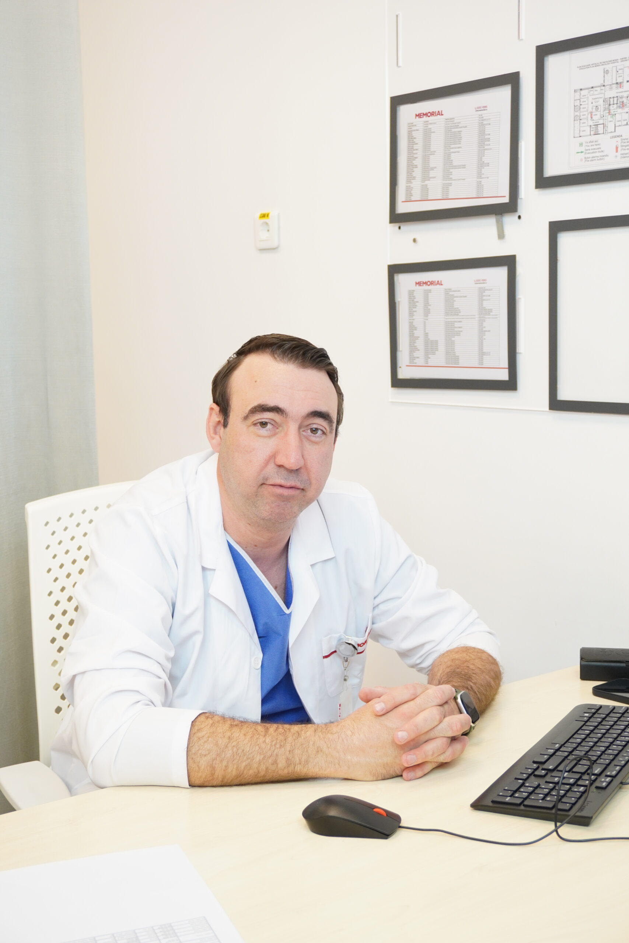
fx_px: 1297
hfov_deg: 27.3
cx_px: 314
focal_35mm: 50
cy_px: 472
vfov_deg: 40.0
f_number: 5
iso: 800
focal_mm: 33
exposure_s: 1/50
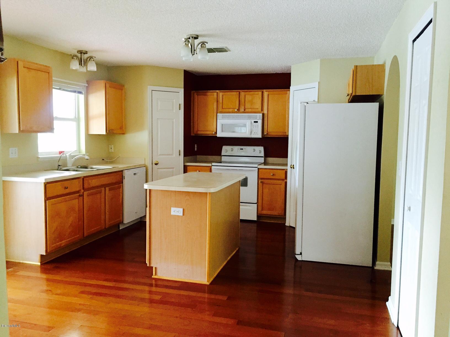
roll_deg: -1.9
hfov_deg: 61.7
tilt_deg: -5.4
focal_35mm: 29
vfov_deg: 48.2
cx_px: 225
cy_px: 168
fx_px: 377
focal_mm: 4.15
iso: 200
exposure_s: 1/30
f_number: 2.2
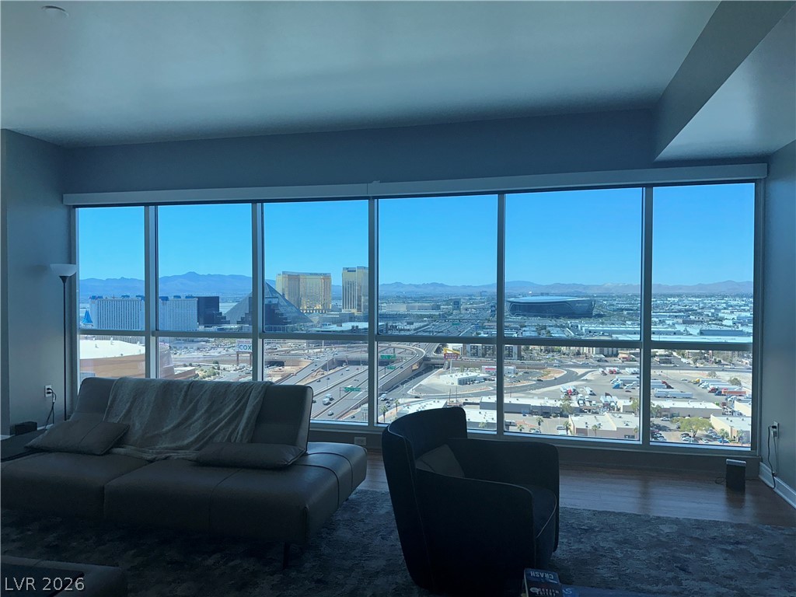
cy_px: 298
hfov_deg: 71.6
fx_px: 552
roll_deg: -0.7
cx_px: 398
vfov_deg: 56.8
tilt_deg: -1.3
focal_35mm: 24
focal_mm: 6.86
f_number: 1.78
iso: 50
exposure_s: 1/1988
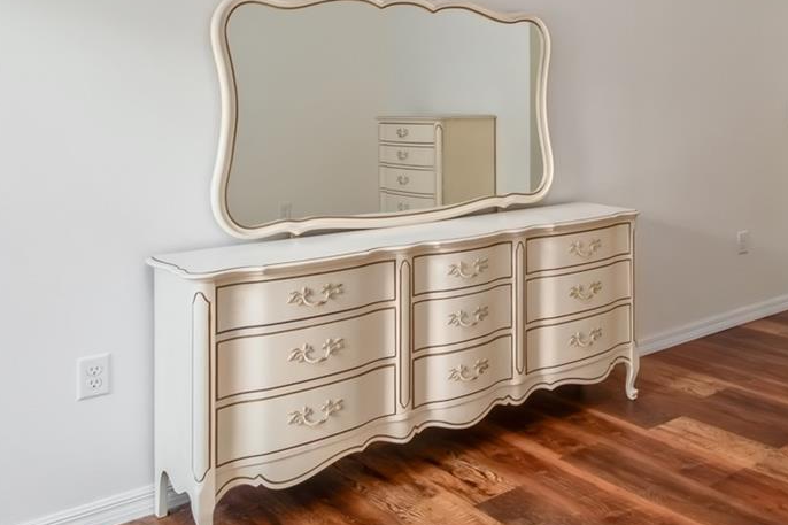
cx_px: 764
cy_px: 69
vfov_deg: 35.9
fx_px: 766
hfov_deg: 46.7
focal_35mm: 35
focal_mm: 10
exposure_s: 1/8
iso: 250
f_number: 9
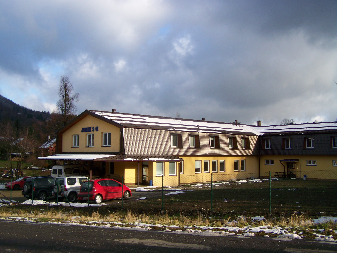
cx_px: 168
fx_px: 370
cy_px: 126
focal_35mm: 38
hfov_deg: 49.0
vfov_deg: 37.7
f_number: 2.8
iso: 64
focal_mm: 6.3
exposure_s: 1/400
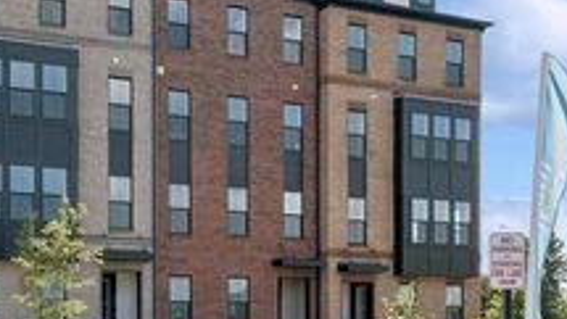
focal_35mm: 56
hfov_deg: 36.3
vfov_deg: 21.4
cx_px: 134
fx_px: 842
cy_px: 199
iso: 400
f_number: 11
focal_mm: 15.1
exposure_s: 1/250
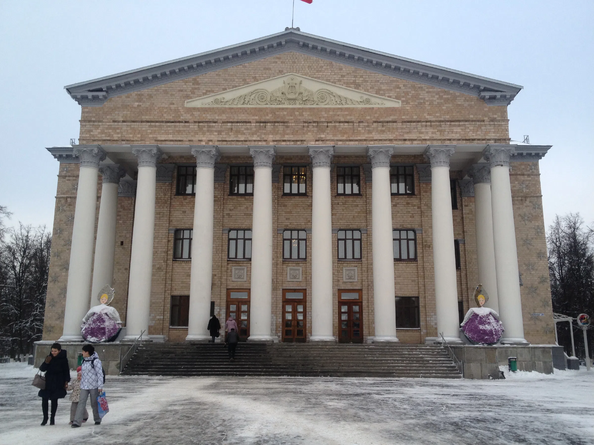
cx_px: 297
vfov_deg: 40.7
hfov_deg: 52.6
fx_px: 601
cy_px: 222
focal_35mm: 35
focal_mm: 4.28
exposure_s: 1/267
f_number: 2.4
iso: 50
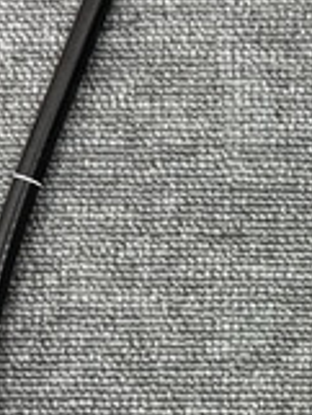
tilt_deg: -85.0
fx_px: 1032
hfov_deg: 16.5
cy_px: 371
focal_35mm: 86
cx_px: 366
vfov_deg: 22.2
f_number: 1.6
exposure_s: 1/120
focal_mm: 5.96
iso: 125
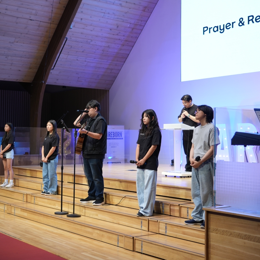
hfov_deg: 32.5
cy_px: 129
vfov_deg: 32.8
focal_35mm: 52
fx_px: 442
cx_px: 85
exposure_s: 1/40
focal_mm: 40
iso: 400
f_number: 4
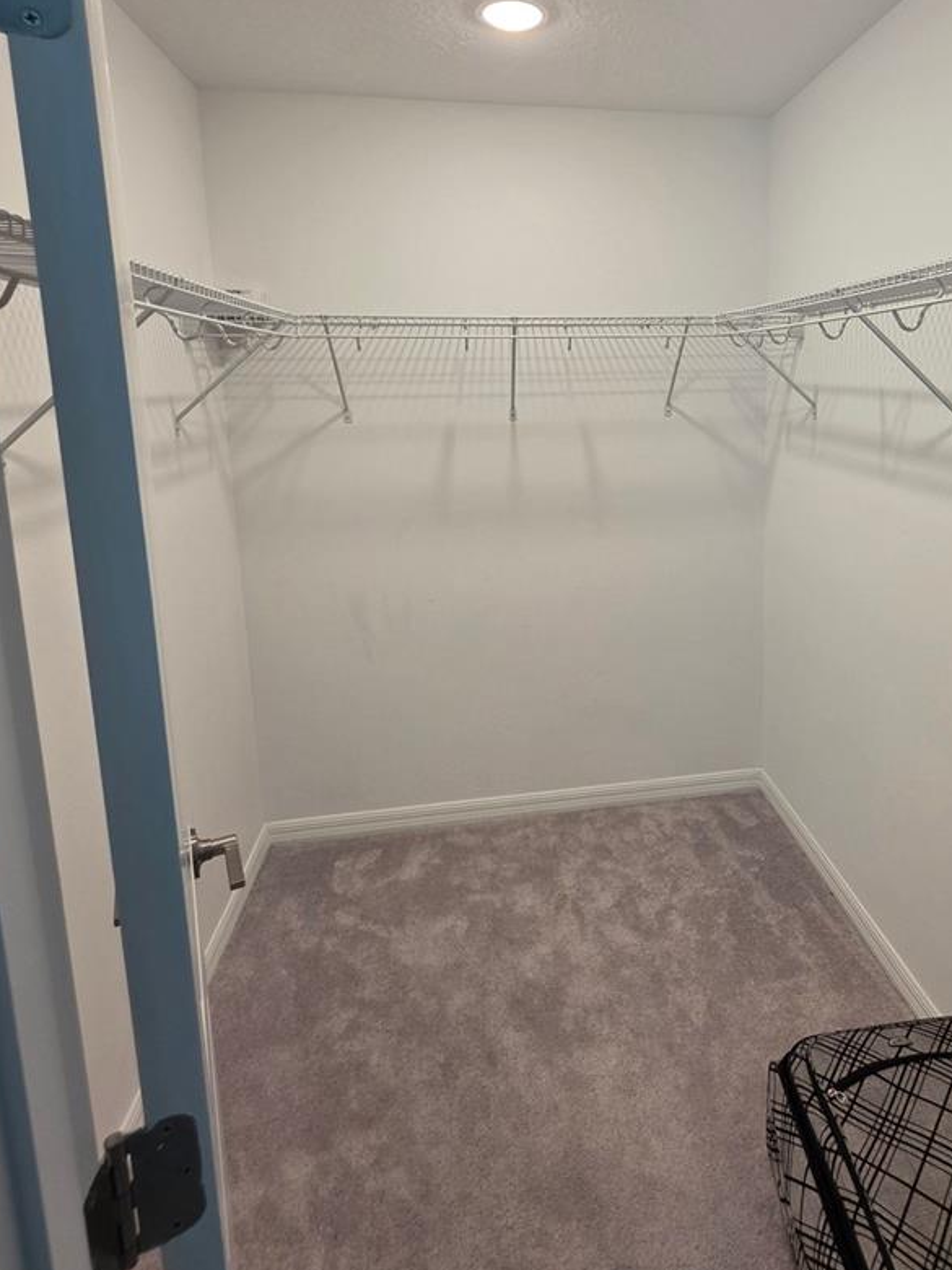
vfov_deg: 80.6
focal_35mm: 20
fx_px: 733
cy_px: 500
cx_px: 614
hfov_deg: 64.7
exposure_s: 1/120
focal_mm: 2.2
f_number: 1.9
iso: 125
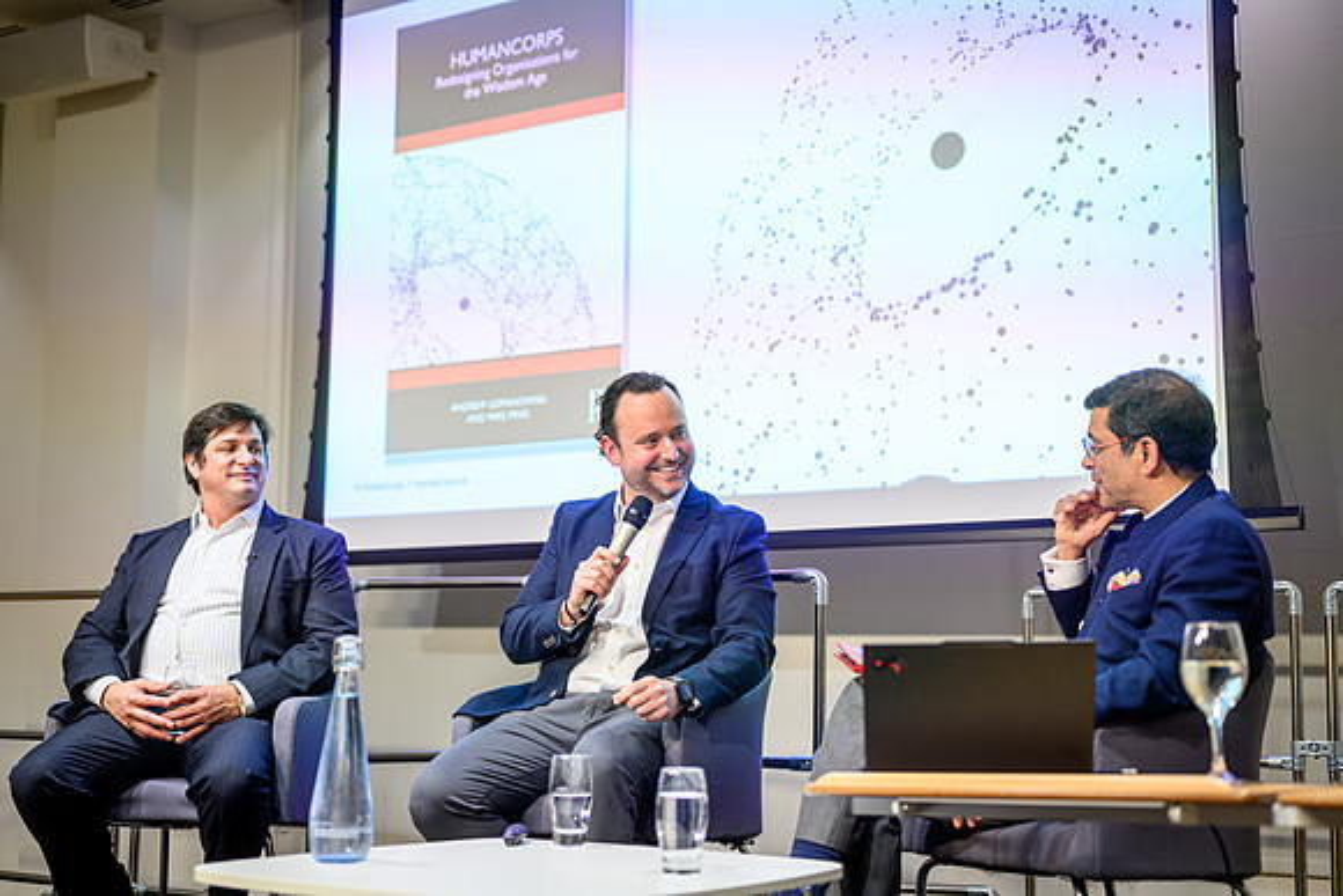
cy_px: 448
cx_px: 672
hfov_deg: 39.3
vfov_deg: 26.8
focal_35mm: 50
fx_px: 1883
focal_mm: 50
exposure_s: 1/160
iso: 250
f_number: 2.2
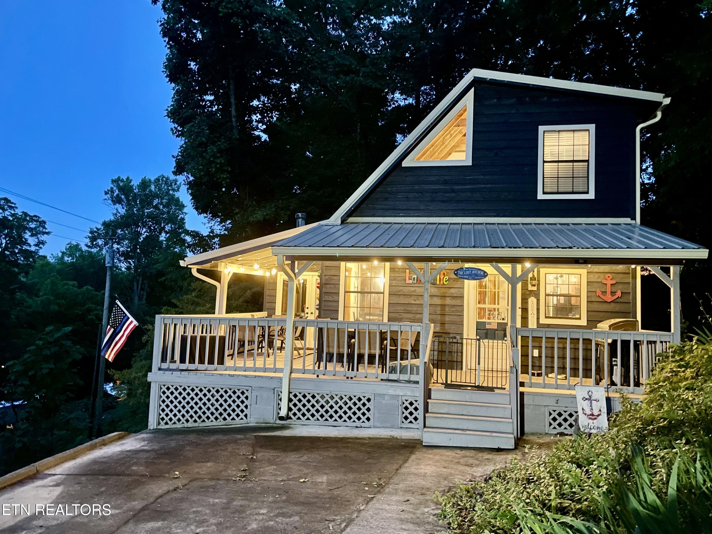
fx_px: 535
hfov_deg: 67.3
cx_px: 356
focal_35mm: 26
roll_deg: -2.1
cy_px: 267
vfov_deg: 53.1
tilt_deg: +4.8
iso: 500
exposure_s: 1/10
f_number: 1.6
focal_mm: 4.2
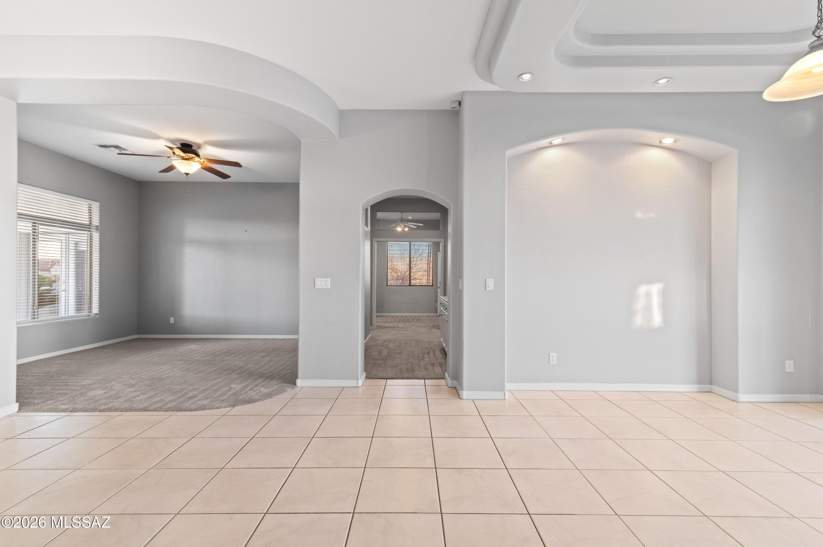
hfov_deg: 96.8
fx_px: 366
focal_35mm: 16
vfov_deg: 73.7
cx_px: 412
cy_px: 274
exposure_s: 1/3
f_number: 14
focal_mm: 16
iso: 1250
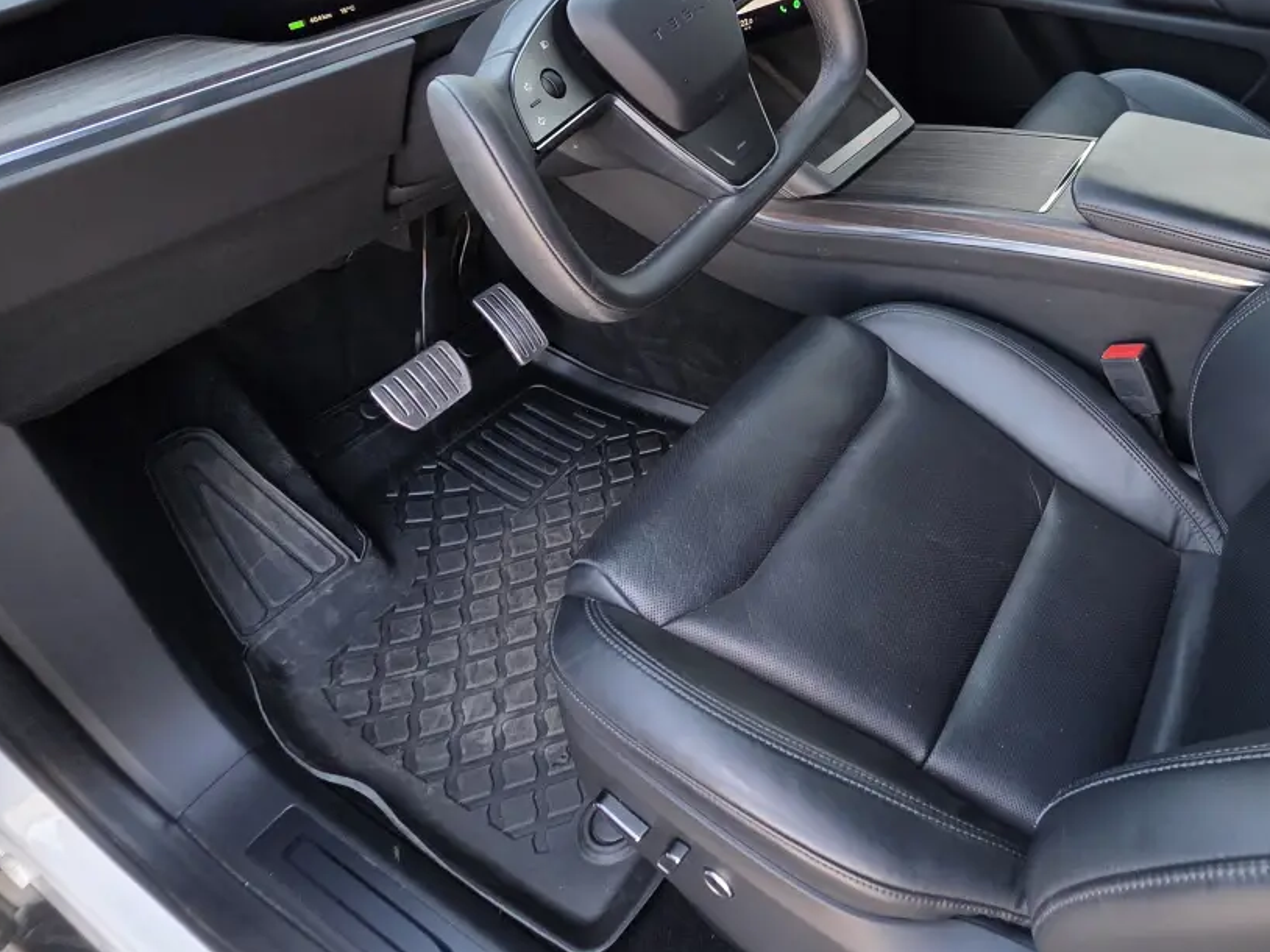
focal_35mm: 23
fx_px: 844
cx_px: 935
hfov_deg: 69.6
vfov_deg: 55.4
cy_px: 215
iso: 64
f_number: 1.9
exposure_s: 1/100
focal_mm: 2.2
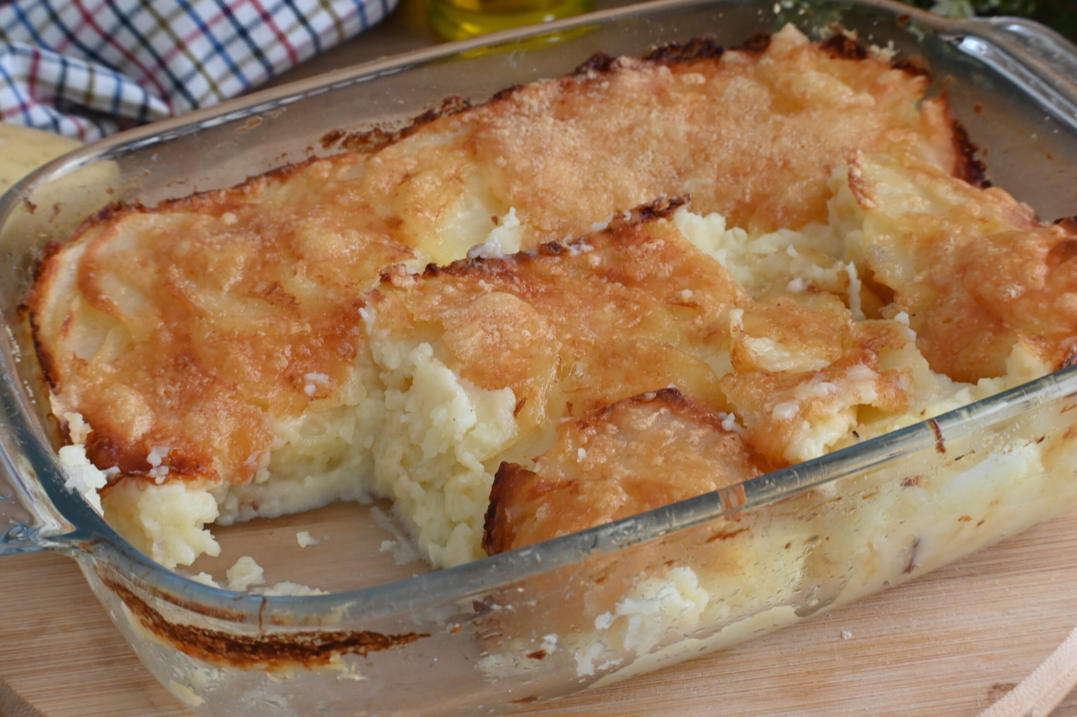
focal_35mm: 75
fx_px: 2242
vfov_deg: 18.2
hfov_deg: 27.0
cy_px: 358
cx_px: 538
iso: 640
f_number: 11
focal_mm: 50
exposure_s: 1/6
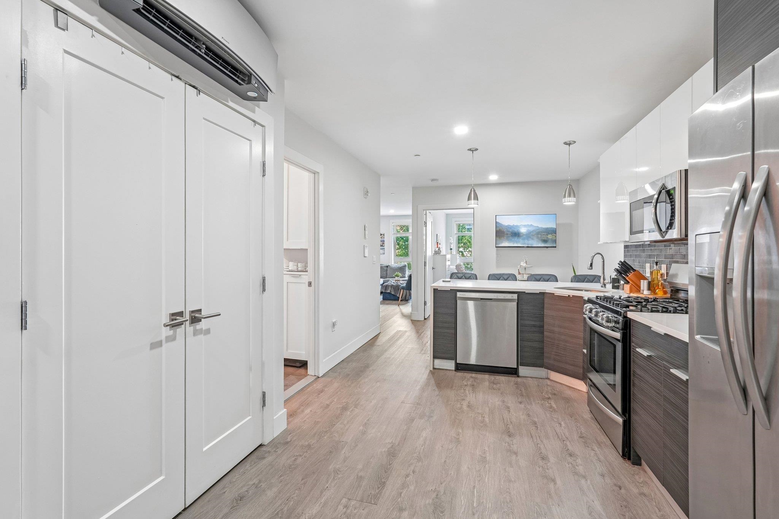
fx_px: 346
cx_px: 390
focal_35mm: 16
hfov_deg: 96.7
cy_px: 260
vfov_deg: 73.7
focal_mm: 16
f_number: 9
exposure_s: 1/6
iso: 400
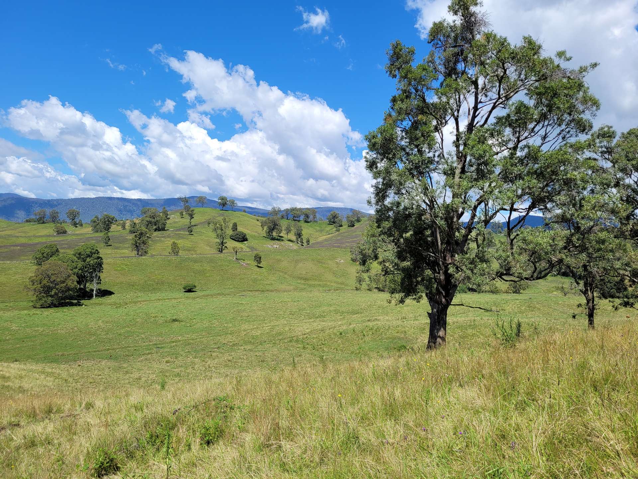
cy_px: 240
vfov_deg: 53.1
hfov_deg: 67.3
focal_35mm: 26
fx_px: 479
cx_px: 319
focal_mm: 5.4
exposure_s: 1/2544
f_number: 1.8
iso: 40
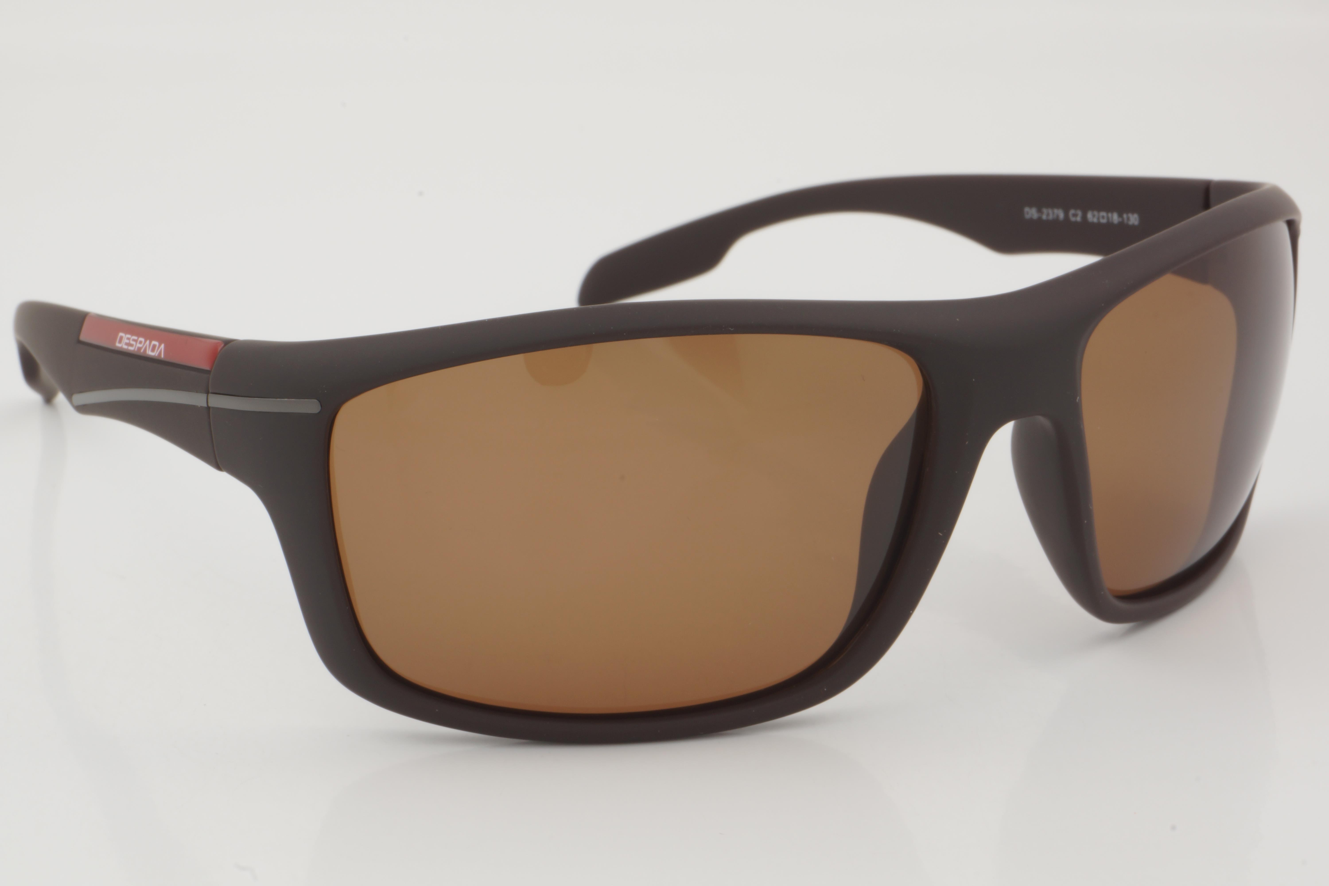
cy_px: 443
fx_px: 2769
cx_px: 664
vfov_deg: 18.2
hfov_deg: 27.0
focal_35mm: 75
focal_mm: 50
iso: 100
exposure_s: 1/3
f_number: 32
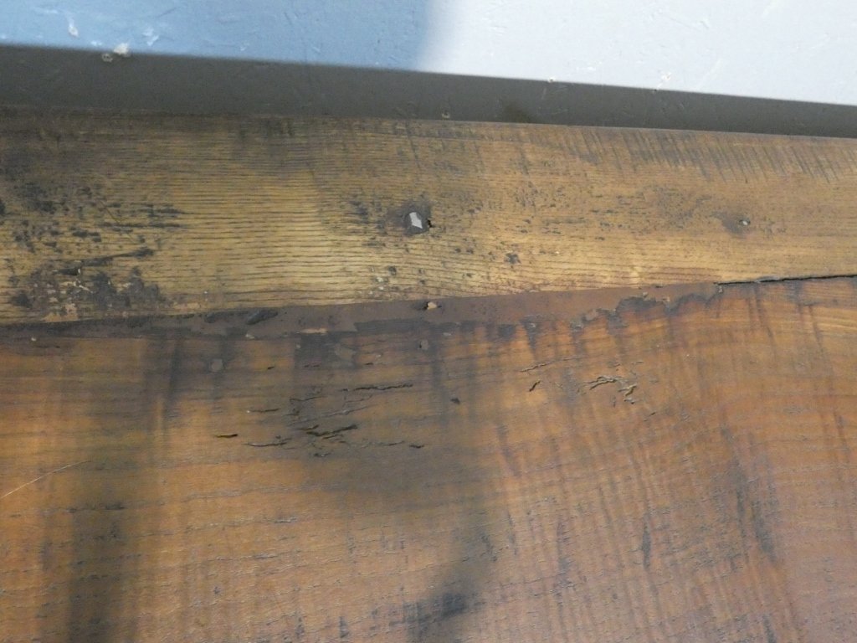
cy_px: 322
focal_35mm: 24
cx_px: 428
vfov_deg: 56.8
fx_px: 594
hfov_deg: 71.6
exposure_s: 1/80
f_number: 3
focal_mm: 4.3
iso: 1600
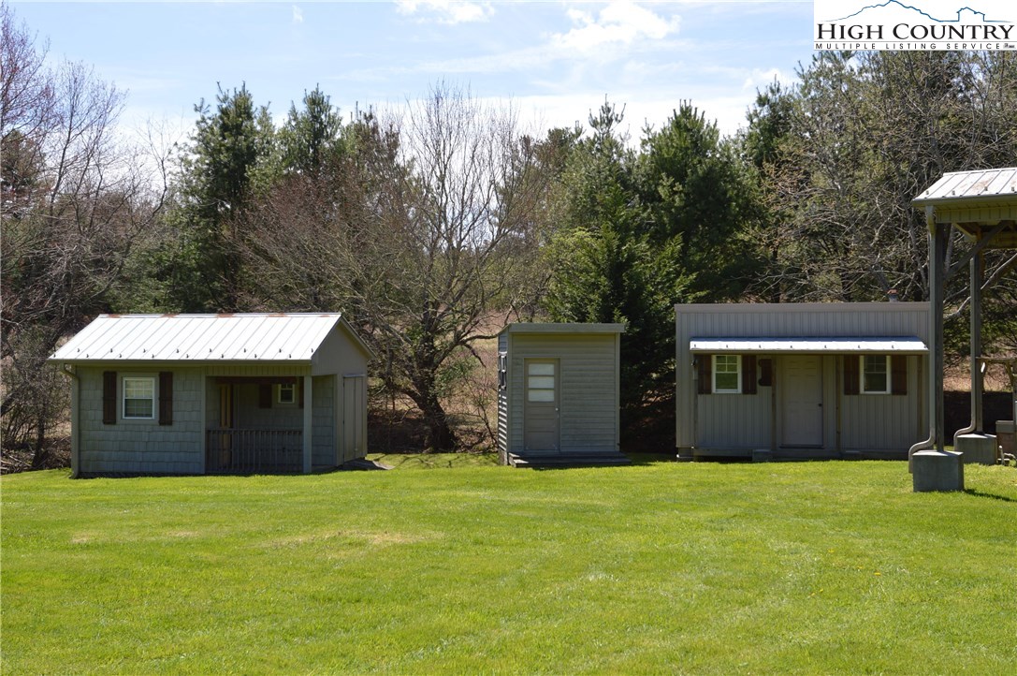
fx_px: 1100
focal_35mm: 39
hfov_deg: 49.6
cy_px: 338
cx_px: 508
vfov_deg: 34.1
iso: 100
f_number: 7.1
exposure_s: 1/200
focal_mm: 26
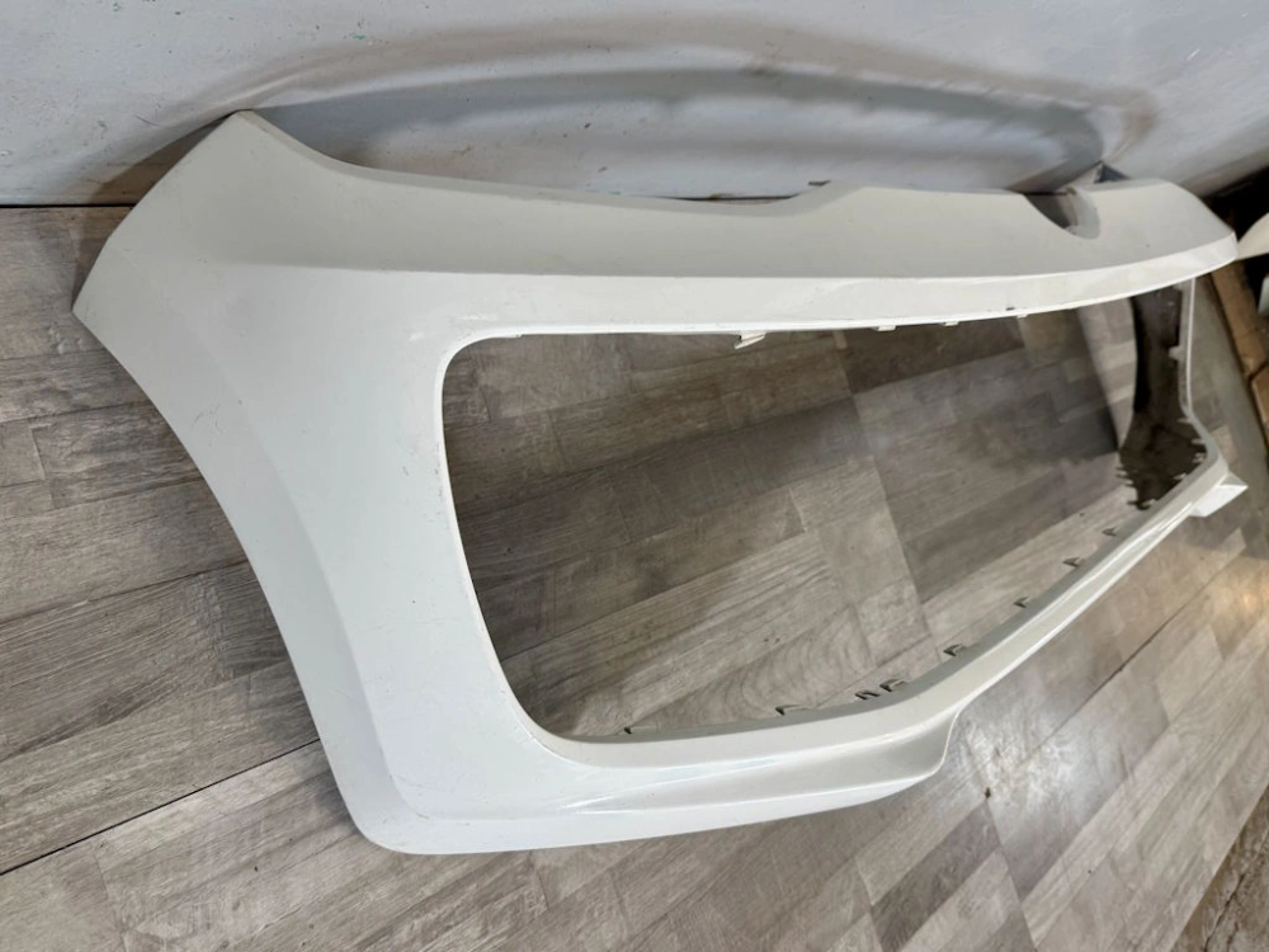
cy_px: 476
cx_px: 634
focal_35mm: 24
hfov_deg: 71.6
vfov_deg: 56.8
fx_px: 880
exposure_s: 1/100
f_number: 1.78
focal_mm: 6.76
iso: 125
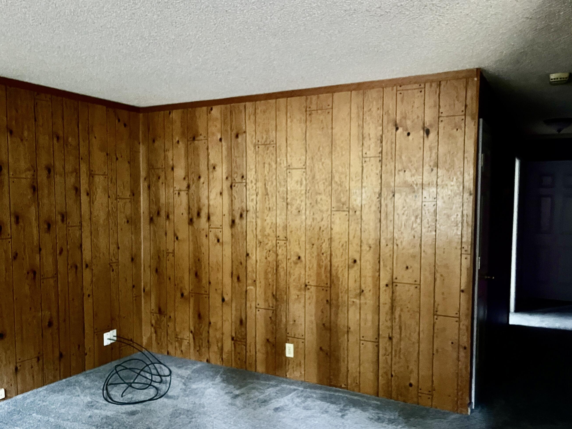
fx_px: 496
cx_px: 272
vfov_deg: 46.7
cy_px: 233
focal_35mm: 30
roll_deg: +0.7
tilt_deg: -4.2
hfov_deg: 59.9
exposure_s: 1/30
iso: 1000
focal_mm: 5.1
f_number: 1.6
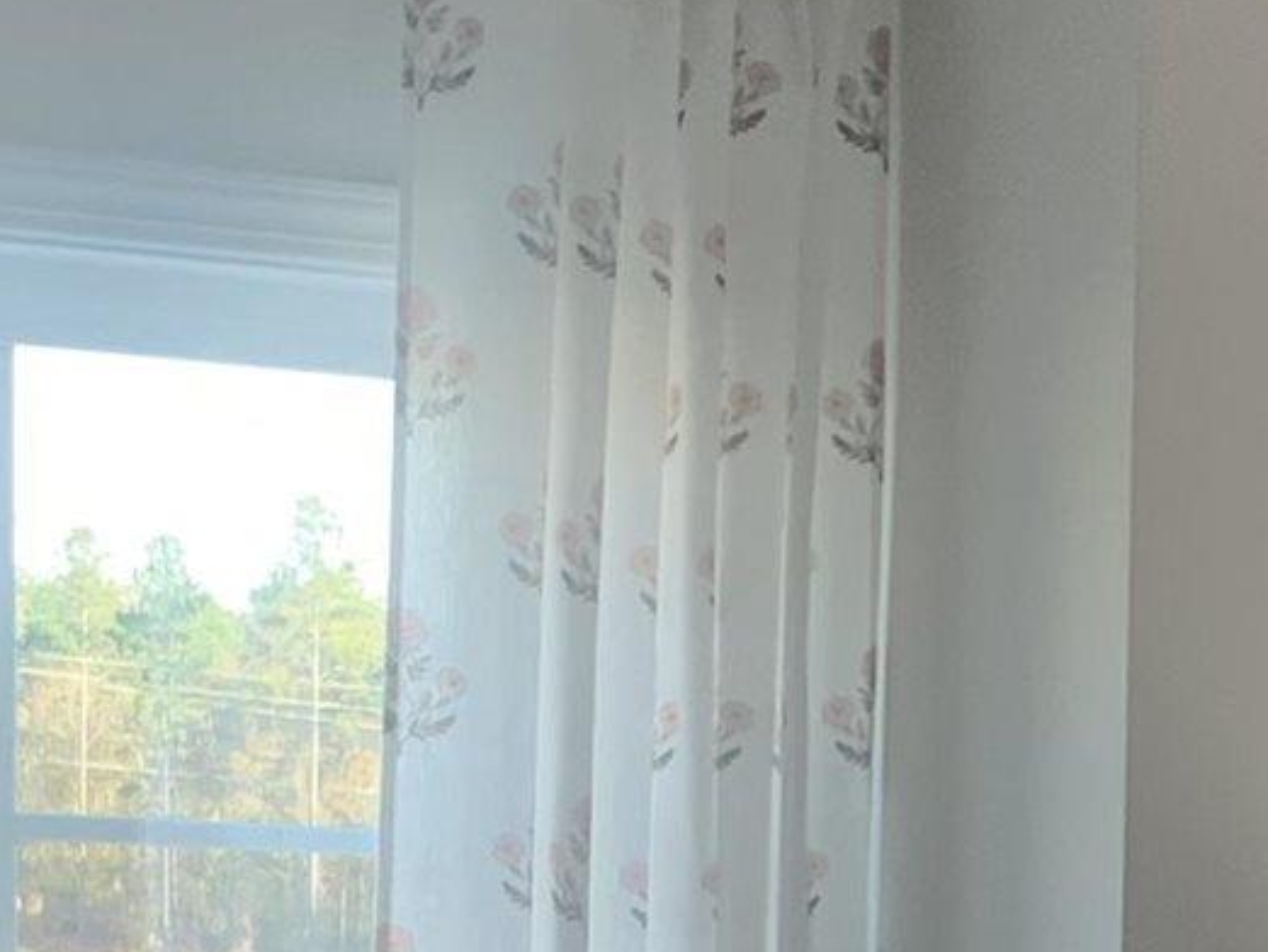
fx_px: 5607
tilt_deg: -4.6
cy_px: 1617
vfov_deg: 9.3
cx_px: 1489
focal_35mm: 153
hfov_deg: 12.6
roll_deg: -2.0
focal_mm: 4.25
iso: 50
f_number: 1.8
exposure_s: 1/60
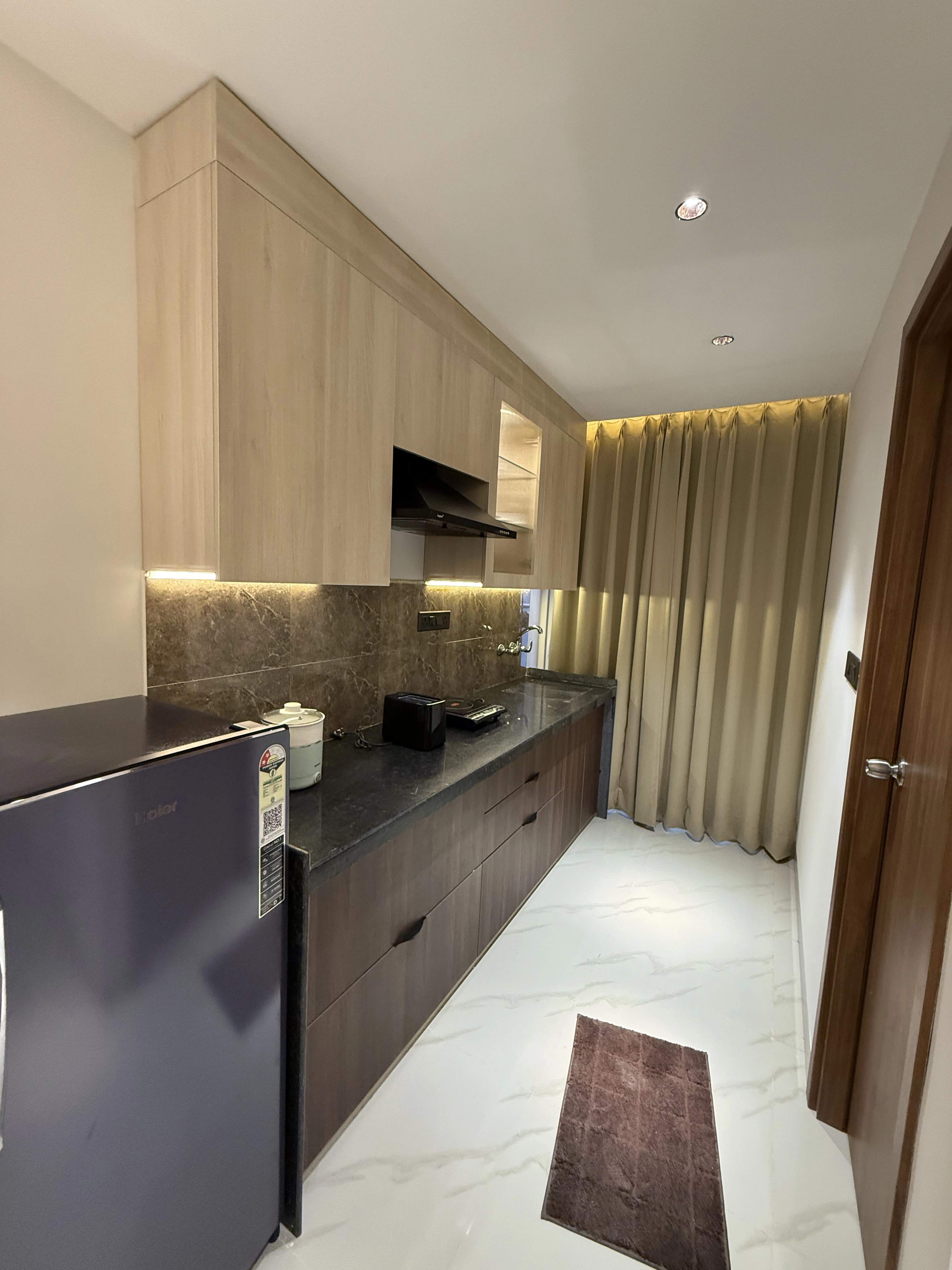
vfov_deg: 102.1
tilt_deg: -6.1
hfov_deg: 85.7
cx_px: 476
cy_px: 635
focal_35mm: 14
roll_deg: -2.7
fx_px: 513
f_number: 2.2
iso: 500
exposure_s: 1/100
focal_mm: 2.22
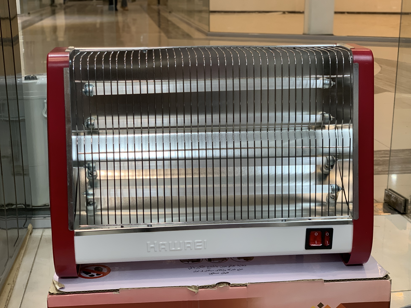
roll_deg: -0.2
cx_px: 213
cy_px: 157
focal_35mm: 54
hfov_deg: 35.5
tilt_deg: -14.3
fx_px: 641
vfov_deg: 27.0
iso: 100
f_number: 2.4
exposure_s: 1/100
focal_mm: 6
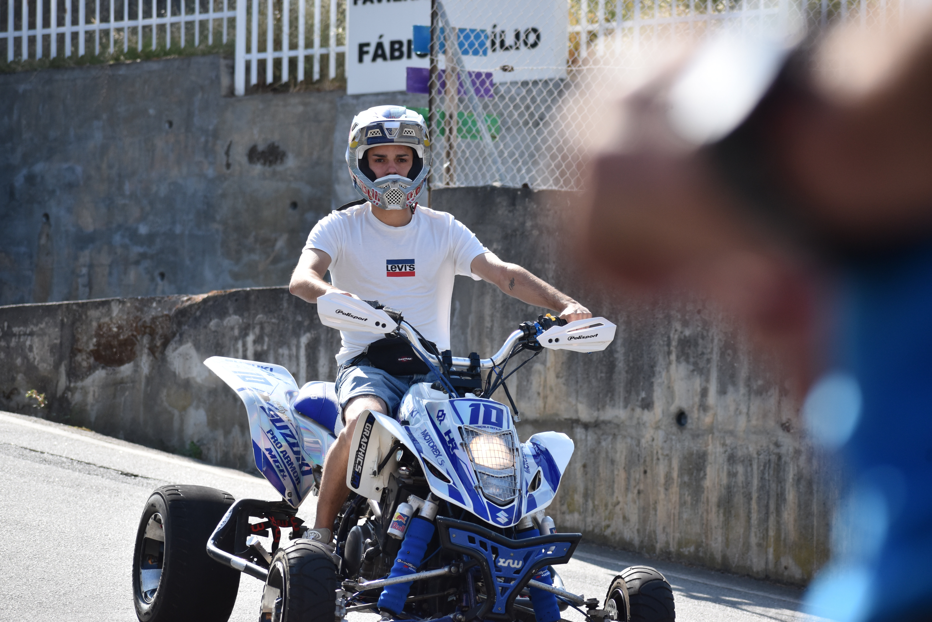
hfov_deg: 14.0
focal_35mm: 147
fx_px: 3805
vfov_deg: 9.3
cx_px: 466
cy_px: 311
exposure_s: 1/1250
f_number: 5.6
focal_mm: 98
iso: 400
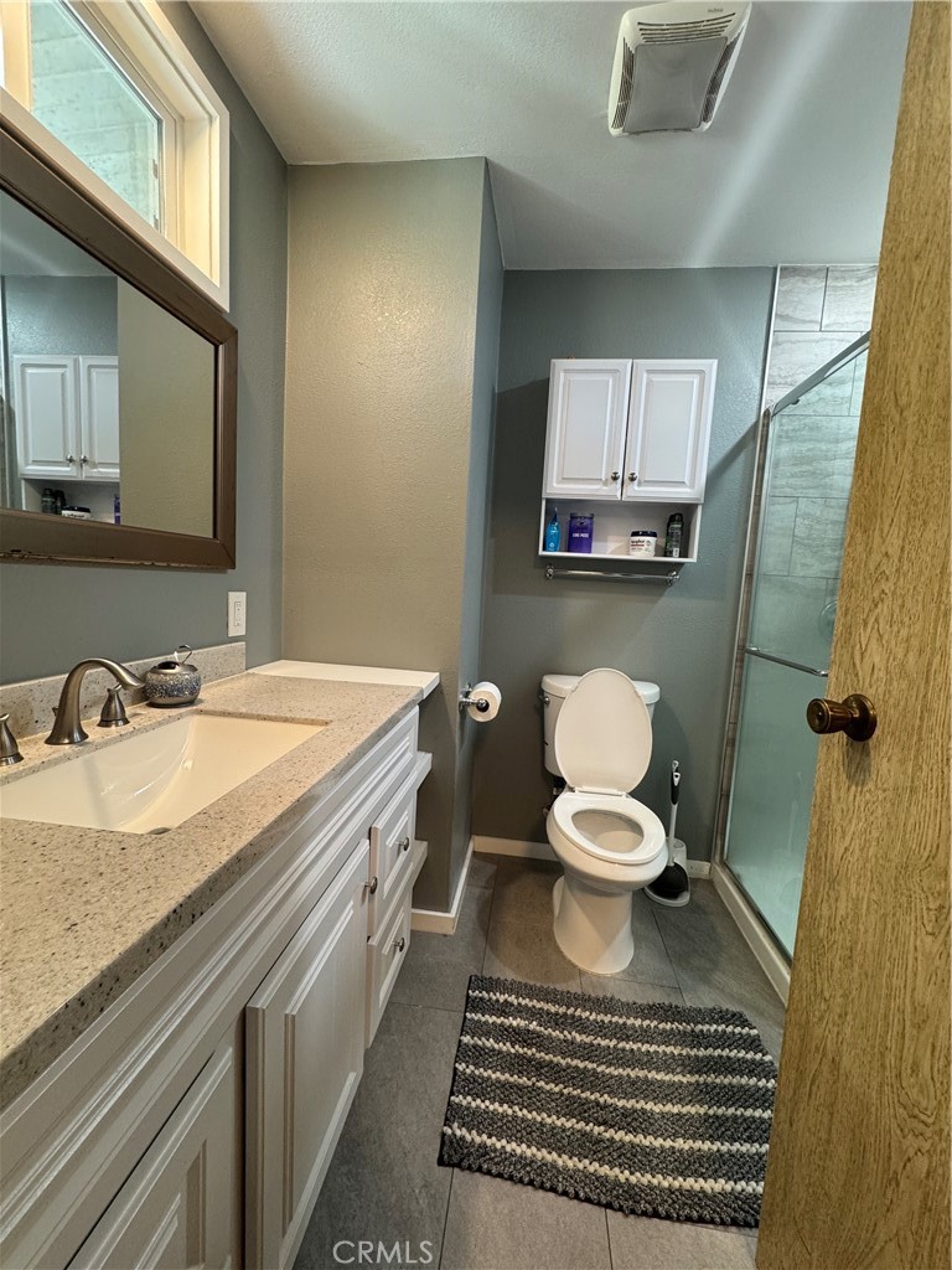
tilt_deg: -6.5
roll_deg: -3.2
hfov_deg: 85.7
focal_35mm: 14
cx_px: 476
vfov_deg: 102.1
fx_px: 513
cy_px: 635
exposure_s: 1/60
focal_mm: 2.22
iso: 200
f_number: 2.2
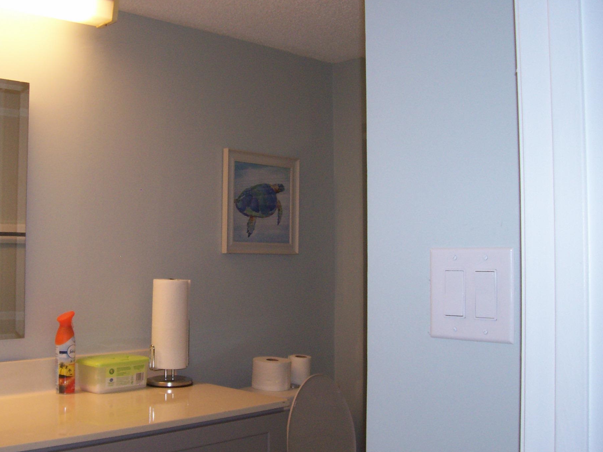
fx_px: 749
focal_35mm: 43
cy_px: 251
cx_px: 231
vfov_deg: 33.6
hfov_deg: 43.6
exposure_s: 1/112
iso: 140
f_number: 2.7
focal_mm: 5.6
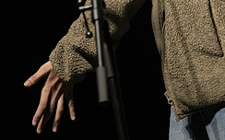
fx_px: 2971
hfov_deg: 4.3
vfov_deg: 2.7
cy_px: -122
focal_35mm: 485
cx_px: 139
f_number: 2.8
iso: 2500
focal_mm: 200
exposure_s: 1/200
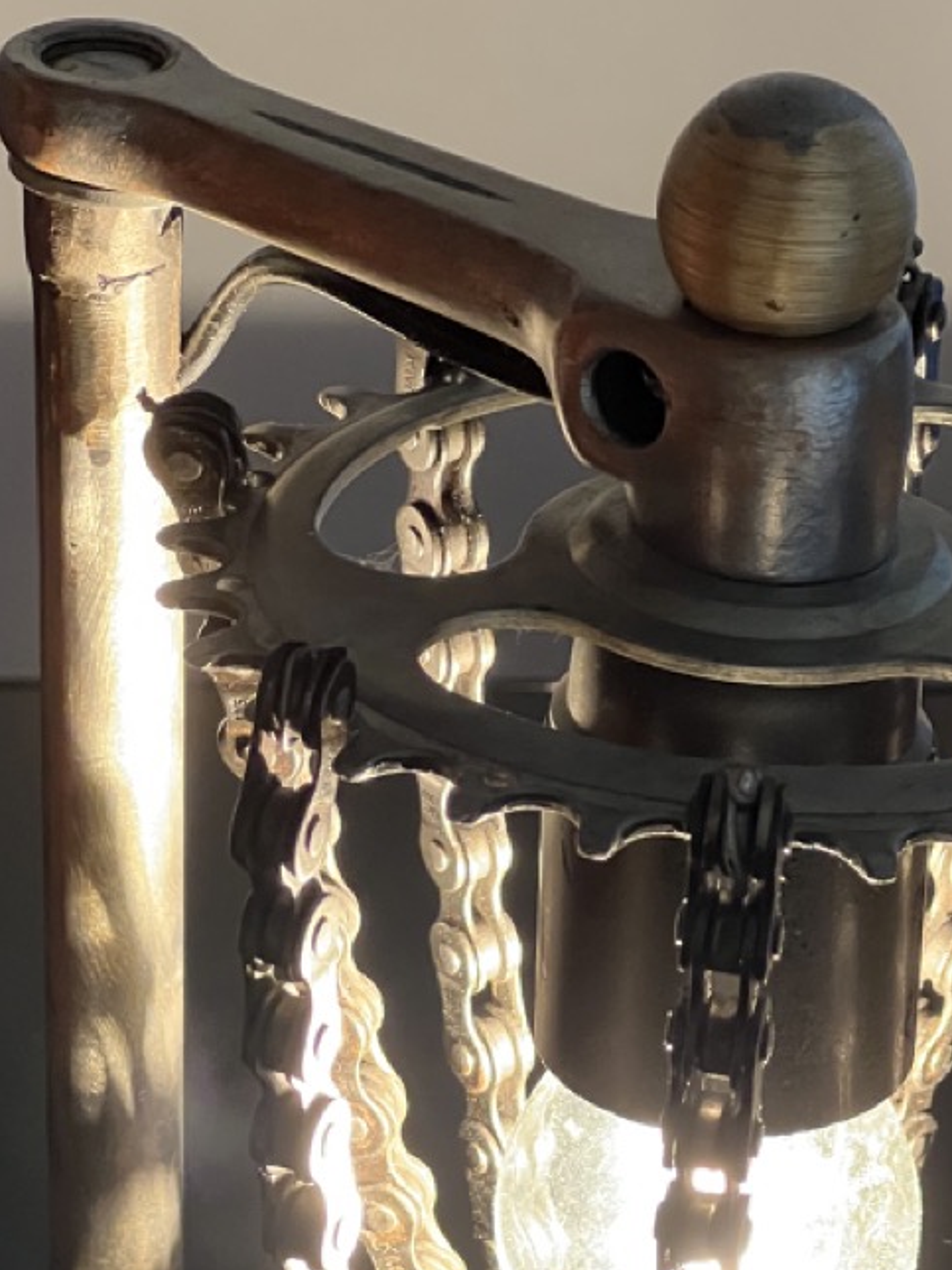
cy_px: 1231
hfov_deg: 9.7
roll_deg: +0.2
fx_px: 5610
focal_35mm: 153
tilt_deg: -35.9
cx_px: 469
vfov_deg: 12.8
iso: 400
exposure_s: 1/50
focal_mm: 9
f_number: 2.8
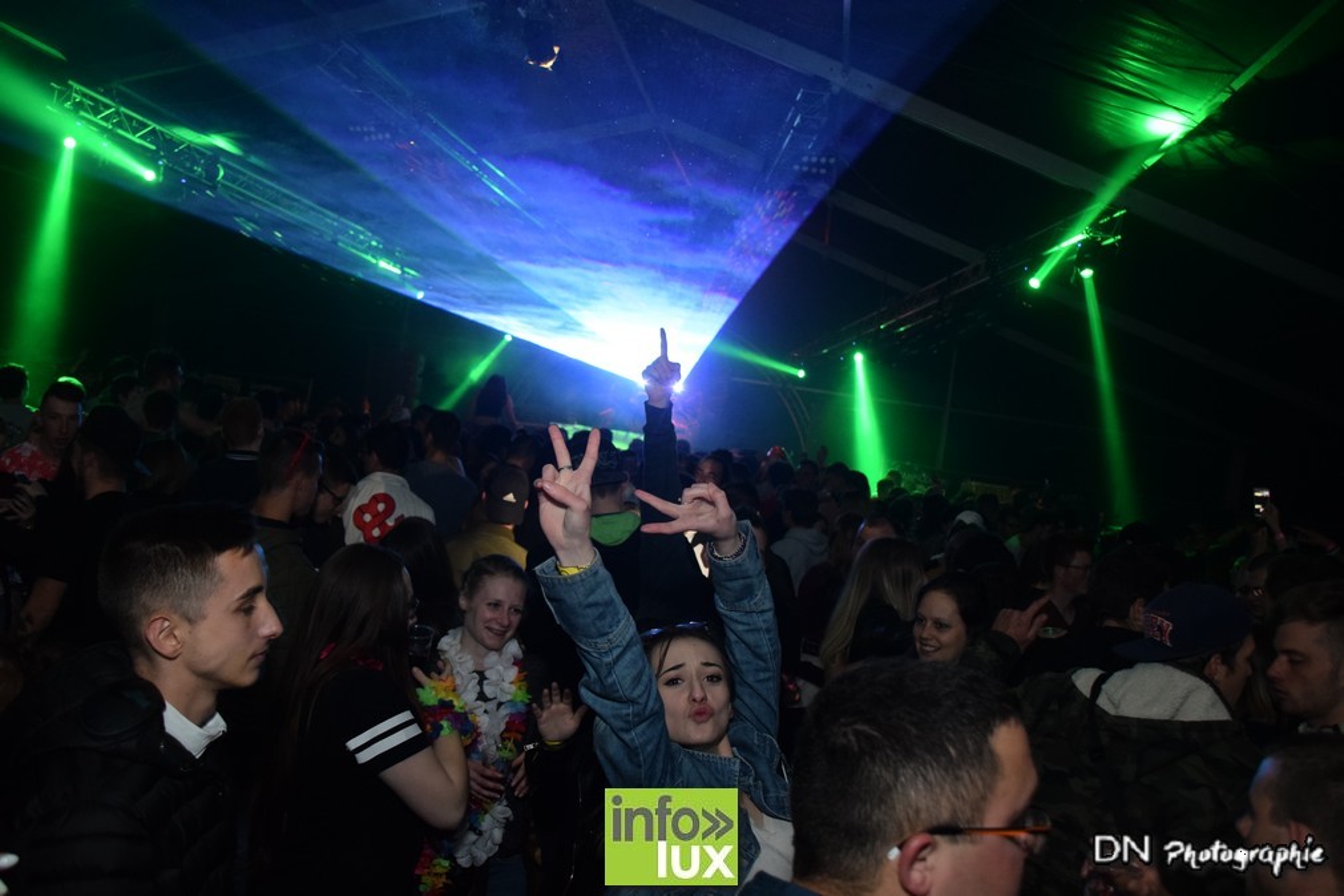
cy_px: 448
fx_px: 1176
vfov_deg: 41.7
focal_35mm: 32
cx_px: 672
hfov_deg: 59.5
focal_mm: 21
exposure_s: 1/40
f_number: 3.5
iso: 1600
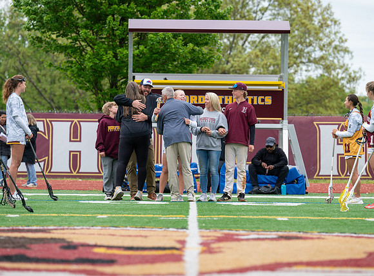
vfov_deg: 6.9
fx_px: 2301
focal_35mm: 214
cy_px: 138
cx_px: 187
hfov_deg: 9.3
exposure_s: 1/800
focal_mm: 200
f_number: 5
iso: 1800
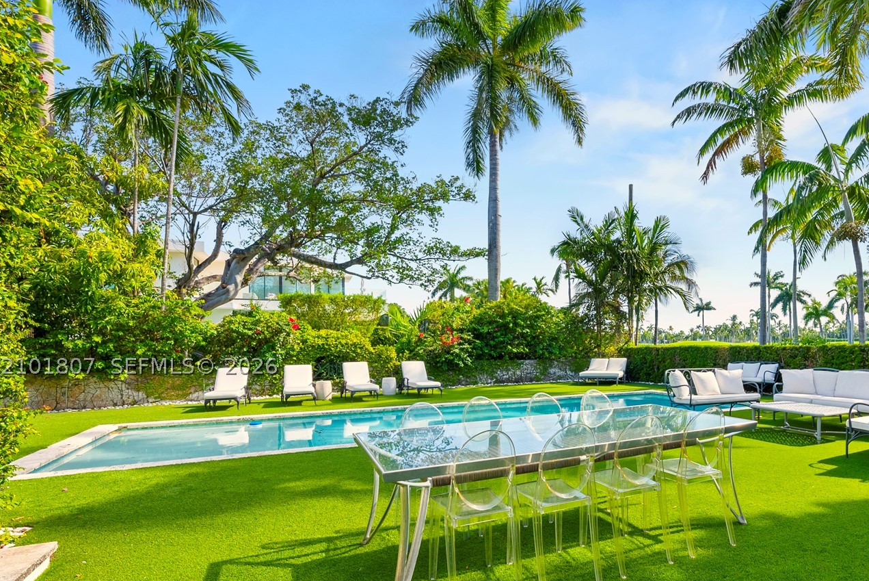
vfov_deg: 61.1
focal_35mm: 20
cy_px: 365
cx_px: 546
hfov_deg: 82.3
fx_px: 483
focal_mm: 15
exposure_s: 1/30
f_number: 8
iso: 100
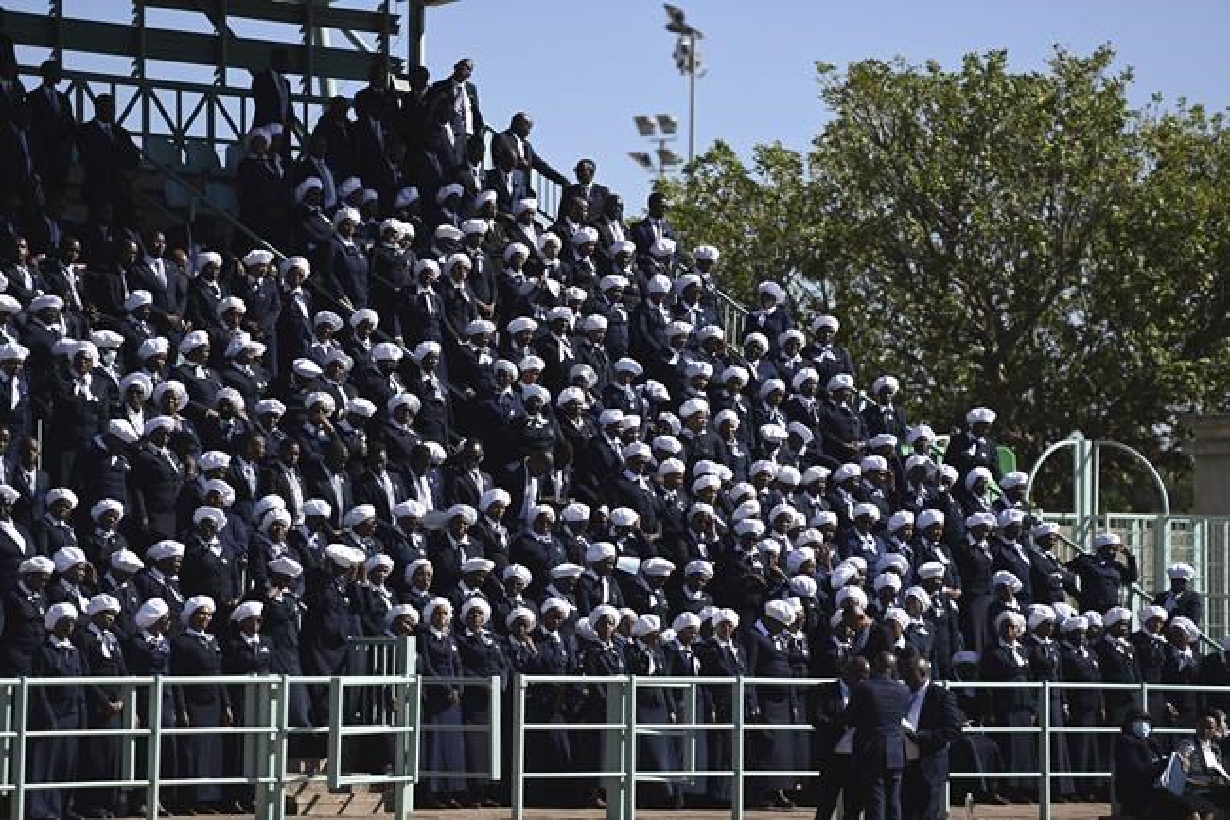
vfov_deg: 6.9
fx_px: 6831
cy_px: 410
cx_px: 615
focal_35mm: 200
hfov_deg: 10.3
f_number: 2.8
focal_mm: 200
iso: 64
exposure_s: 1/1250
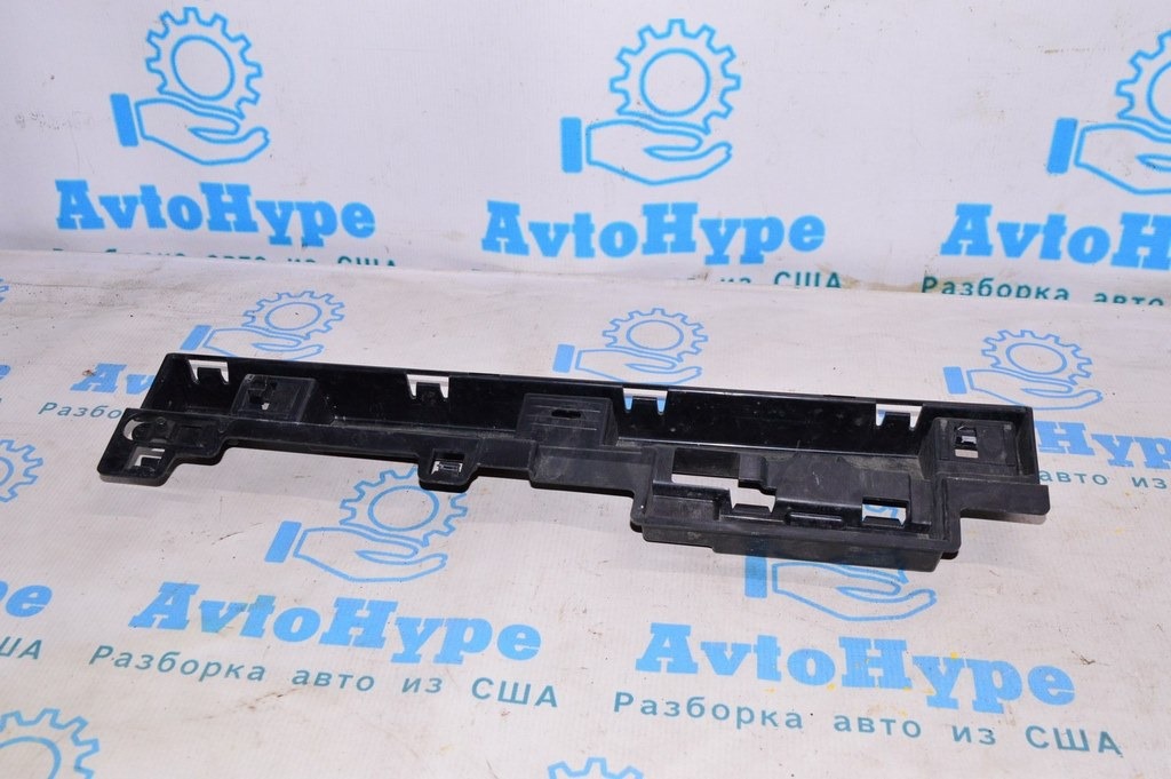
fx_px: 1219
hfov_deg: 51.3
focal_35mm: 38
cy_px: 390
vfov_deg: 35.4
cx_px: 586
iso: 1600
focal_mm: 25
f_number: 8
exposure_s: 1/200
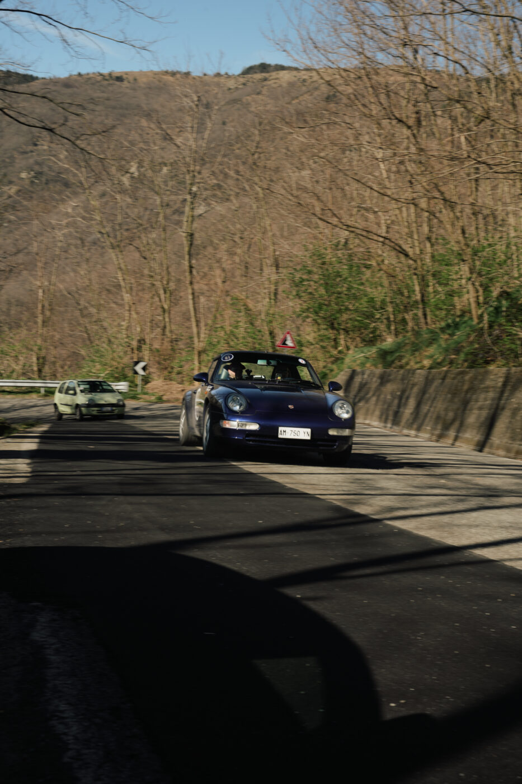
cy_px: 392
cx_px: 261
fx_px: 979
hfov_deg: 29.9
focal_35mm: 45
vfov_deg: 43.6
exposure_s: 1/50
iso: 100
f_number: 13
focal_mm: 45
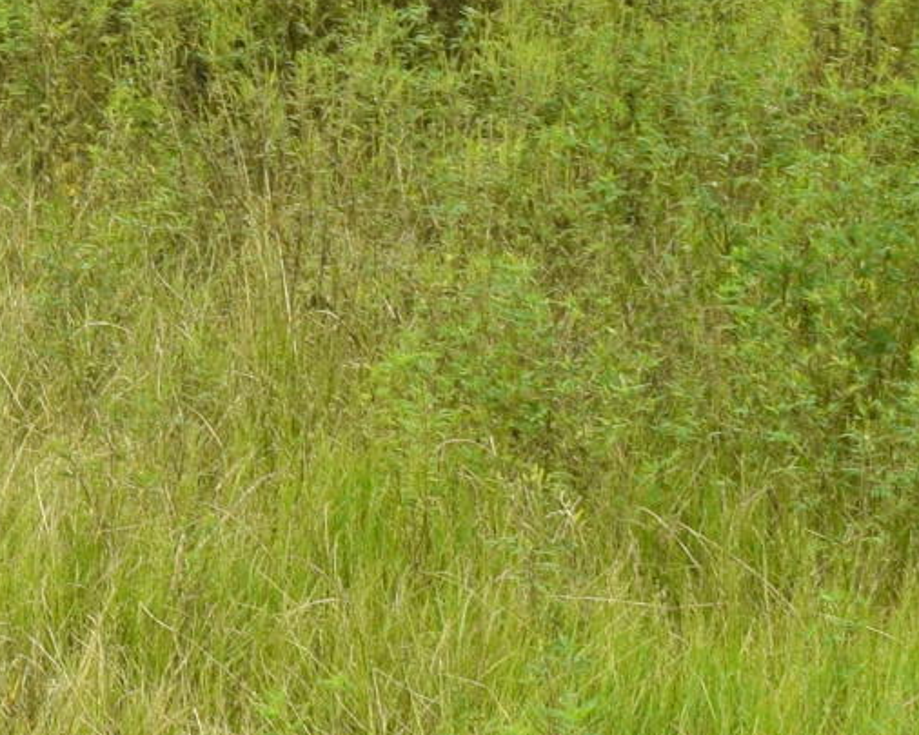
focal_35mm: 167
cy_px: -632
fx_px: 4543
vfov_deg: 8.8
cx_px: -1117
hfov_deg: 10.3
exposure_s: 1/200
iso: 100
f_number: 13
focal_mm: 20
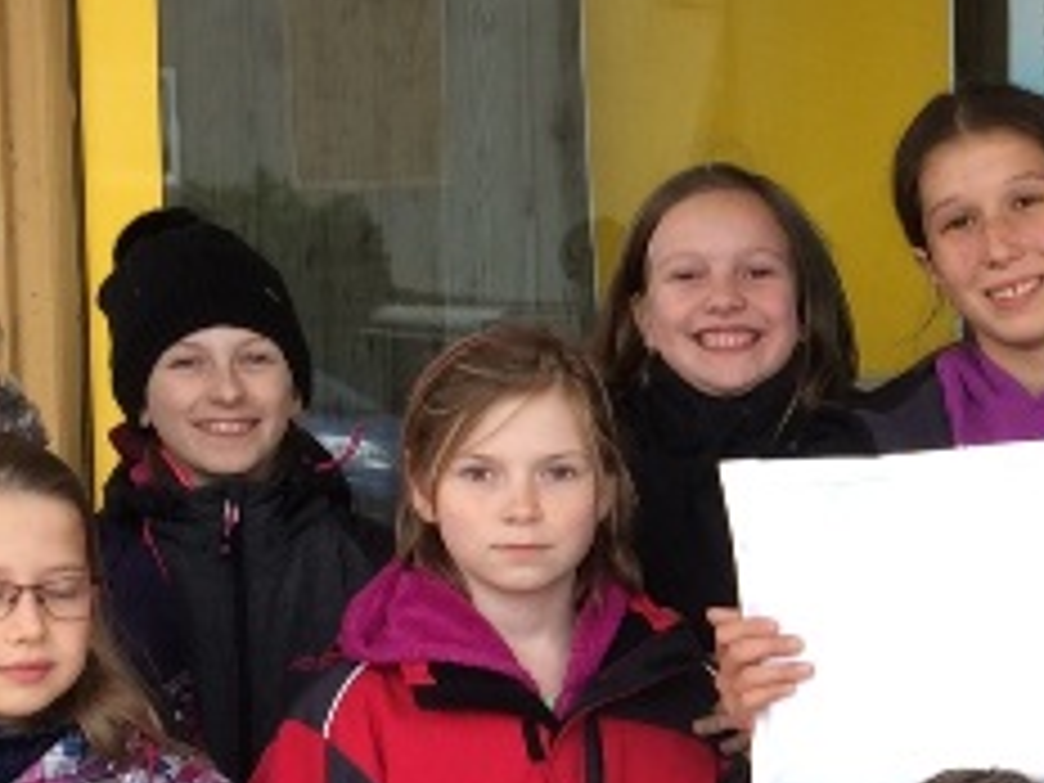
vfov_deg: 14.7
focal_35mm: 100
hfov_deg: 18.6
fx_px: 3016
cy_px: 657
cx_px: 1256
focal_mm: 4.15
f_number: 2.2
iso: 40
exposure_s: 1/50
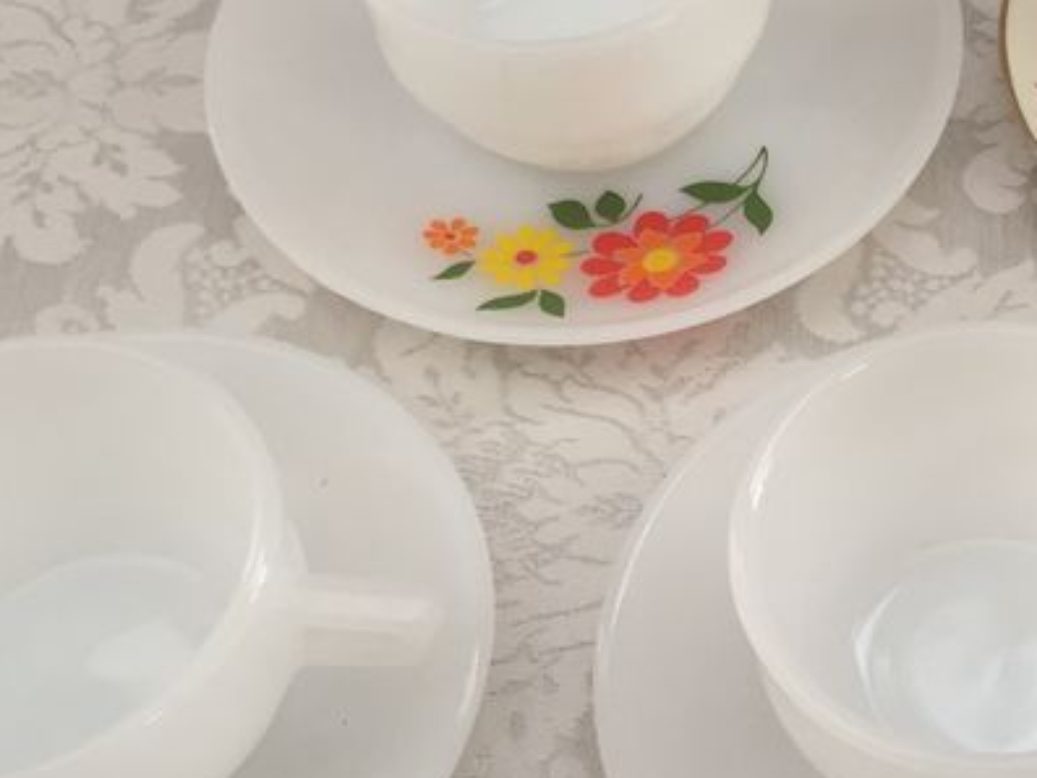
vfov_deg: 20.2
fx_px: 2188
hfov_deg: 25.7
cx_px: 966
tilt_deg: -56.3
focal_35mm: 73
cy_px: 392
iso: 50
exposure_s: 1/33
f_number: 2.2
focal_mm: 4.15
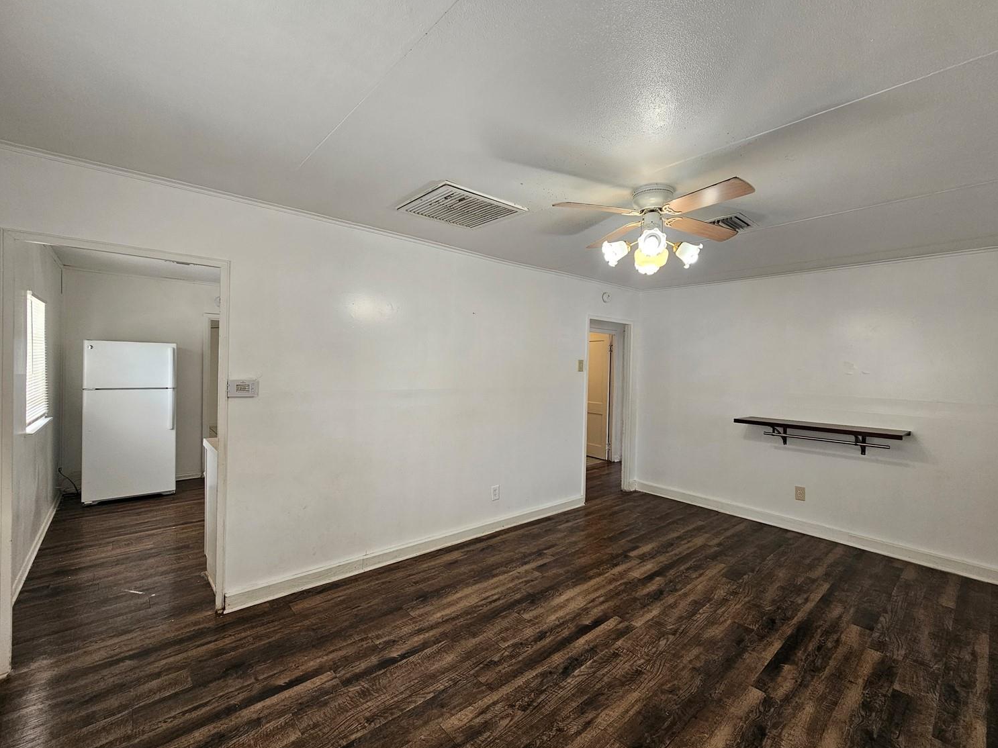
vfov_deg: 85.6
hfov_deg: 102.0
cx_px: 526
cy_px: 366
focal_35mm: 14
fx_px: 404
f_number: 2.2
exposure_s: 1/60
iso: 64
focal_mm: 2.2
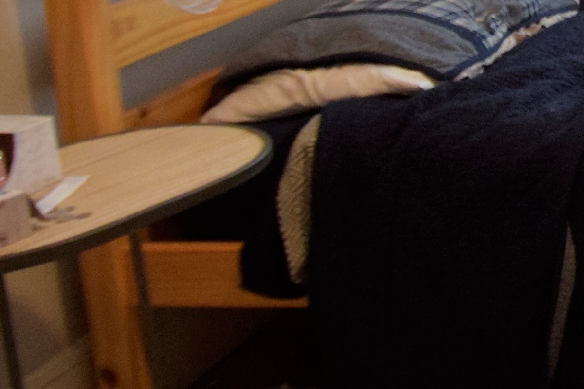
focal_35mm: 75
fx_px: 1217
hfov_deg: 19.9
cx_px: 1046
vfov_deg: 16.9
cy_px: -144
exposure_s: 1/60
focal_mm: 10
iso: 1800
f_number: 3.5
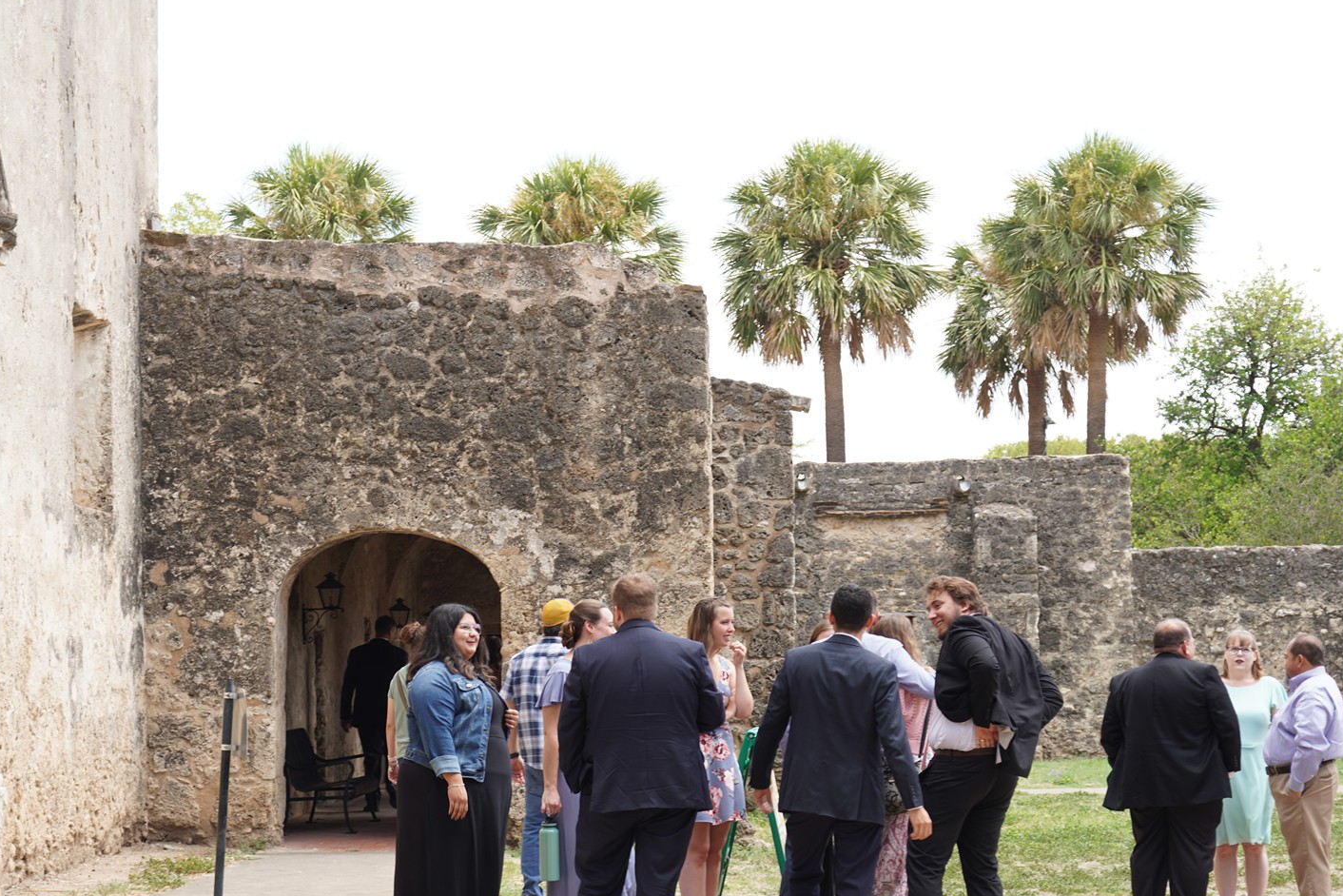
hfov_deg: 23.9
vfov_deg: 16.1
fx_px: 3171
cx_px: 537
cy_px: 565
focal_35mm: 85
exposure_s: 1/100
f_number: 6.3
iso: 100
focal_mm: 60
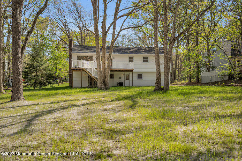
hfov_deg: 54.5
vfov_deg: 37.8
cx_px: 121
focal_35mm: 35
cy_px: 80
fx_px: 235
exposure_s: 1/125
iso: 200
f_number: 8
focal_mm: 35
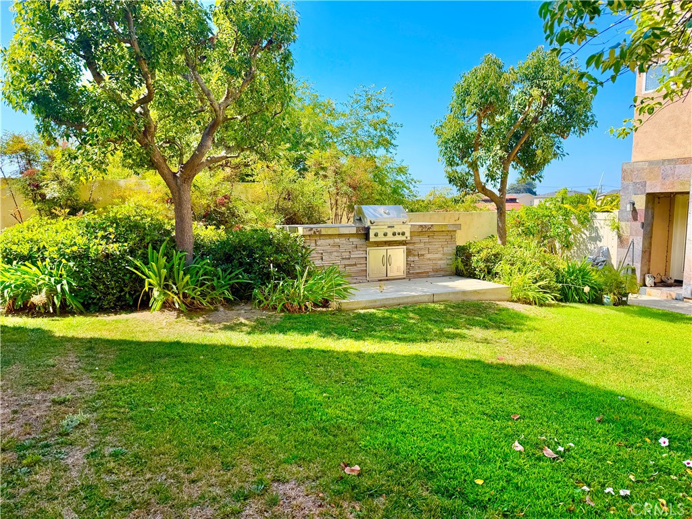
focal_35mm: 24
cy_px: 260
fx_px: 480
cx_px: 346
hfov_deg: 71.6
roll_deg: +0.9
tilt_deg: -7.6
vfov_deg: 56.8
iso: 80
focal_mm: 6.76
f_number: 1.78
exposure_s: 1/1653
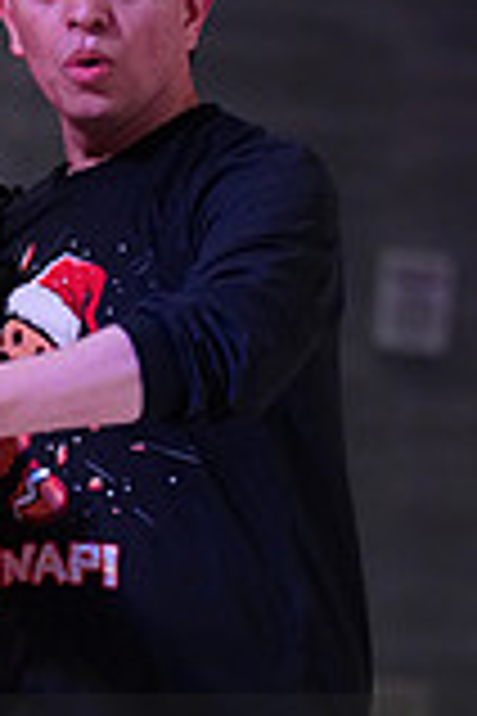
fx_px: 10076
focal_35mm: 507
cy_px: 847
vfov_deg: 4.1
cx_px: -164
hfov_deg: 2.7
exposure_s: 1/640
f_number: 2.8
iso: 5000
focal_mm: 139
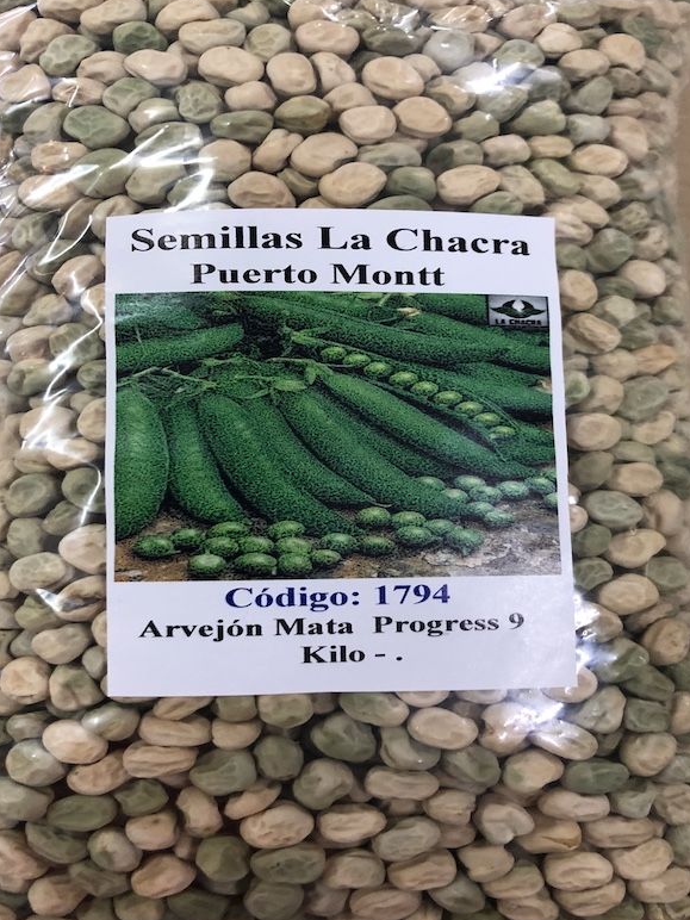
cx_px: 337
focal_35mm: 29
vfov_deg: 61.7
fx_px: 771
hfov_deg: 48.2
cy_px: 471
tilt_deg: -82.1
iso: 64
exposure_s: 1/17
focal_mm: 3.99
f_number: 1.8
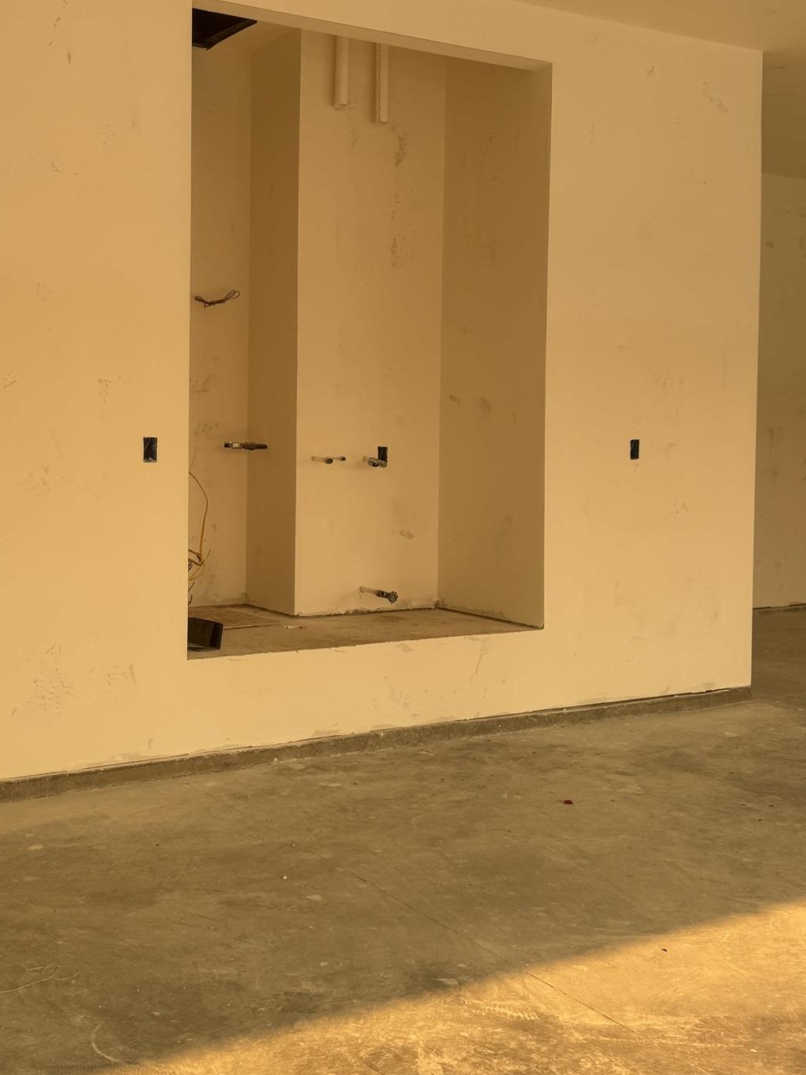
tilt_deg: -0.7
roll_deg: -0.7
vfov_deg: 45.6
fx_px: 1273
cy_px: 460
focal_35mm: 41
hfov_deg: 34.7
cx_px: 252
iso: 80
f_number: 1.78
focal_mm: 6.76
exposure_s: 1/966
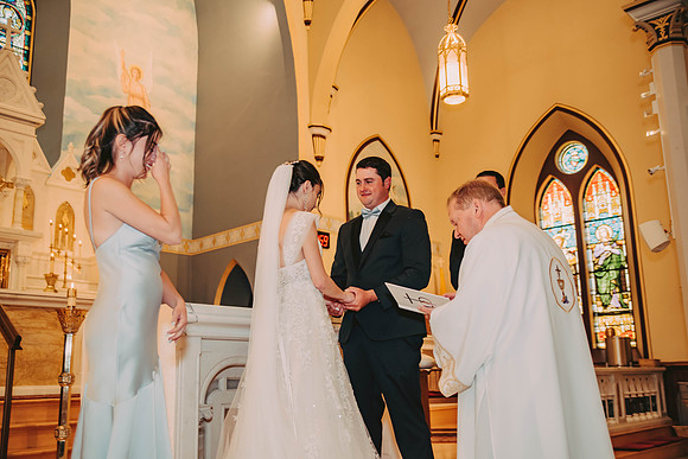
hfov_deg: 54.4
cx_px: 344
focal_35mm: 35
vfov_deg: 37.9
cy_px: 230
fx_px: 669
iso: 800
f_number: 2.8
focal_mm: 35
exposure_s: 1/100
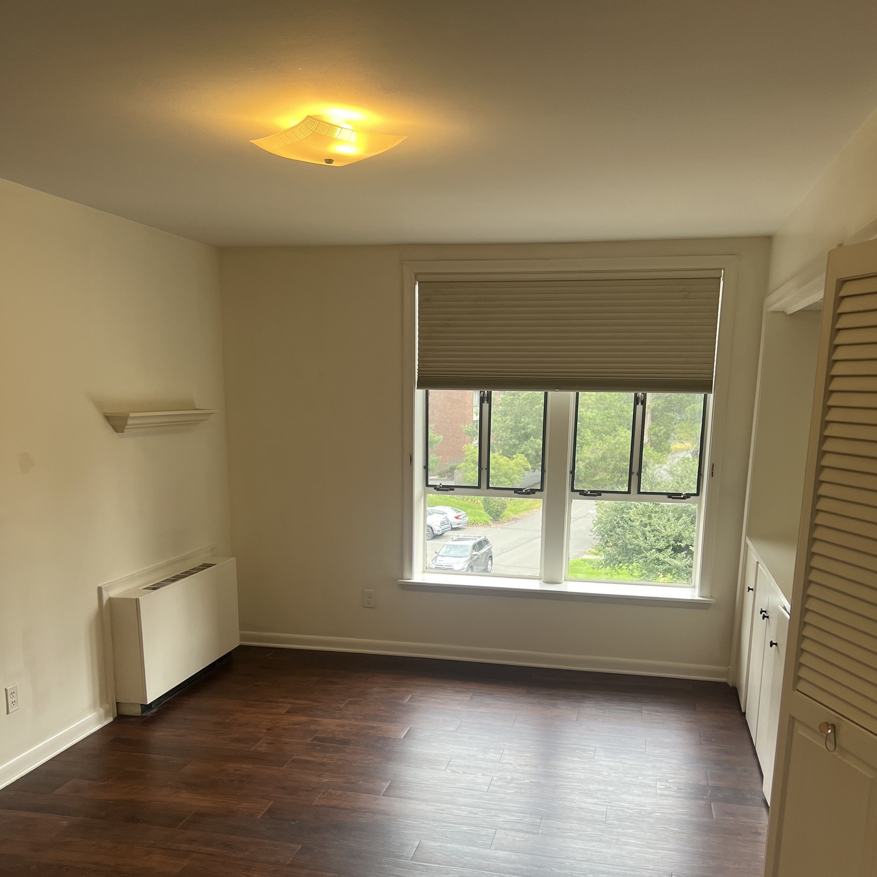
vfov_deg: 51.8
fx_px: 889
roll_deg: -0.8
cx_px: 442
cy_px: 566
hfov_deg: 52.5
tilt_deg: -10.2
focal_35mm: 31
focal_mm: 5.7
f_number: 1.5
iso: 64
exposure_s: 1/120
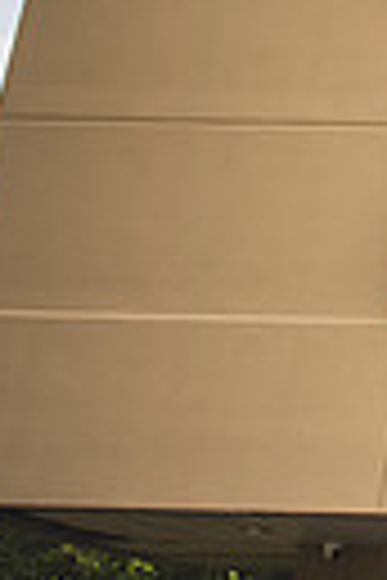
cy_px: -60
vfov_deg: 17.8
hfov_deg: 9.4
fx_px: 1790
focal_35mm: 111
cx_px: 1192
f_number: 2.8
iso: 100
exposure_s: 1/1600
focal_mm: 24
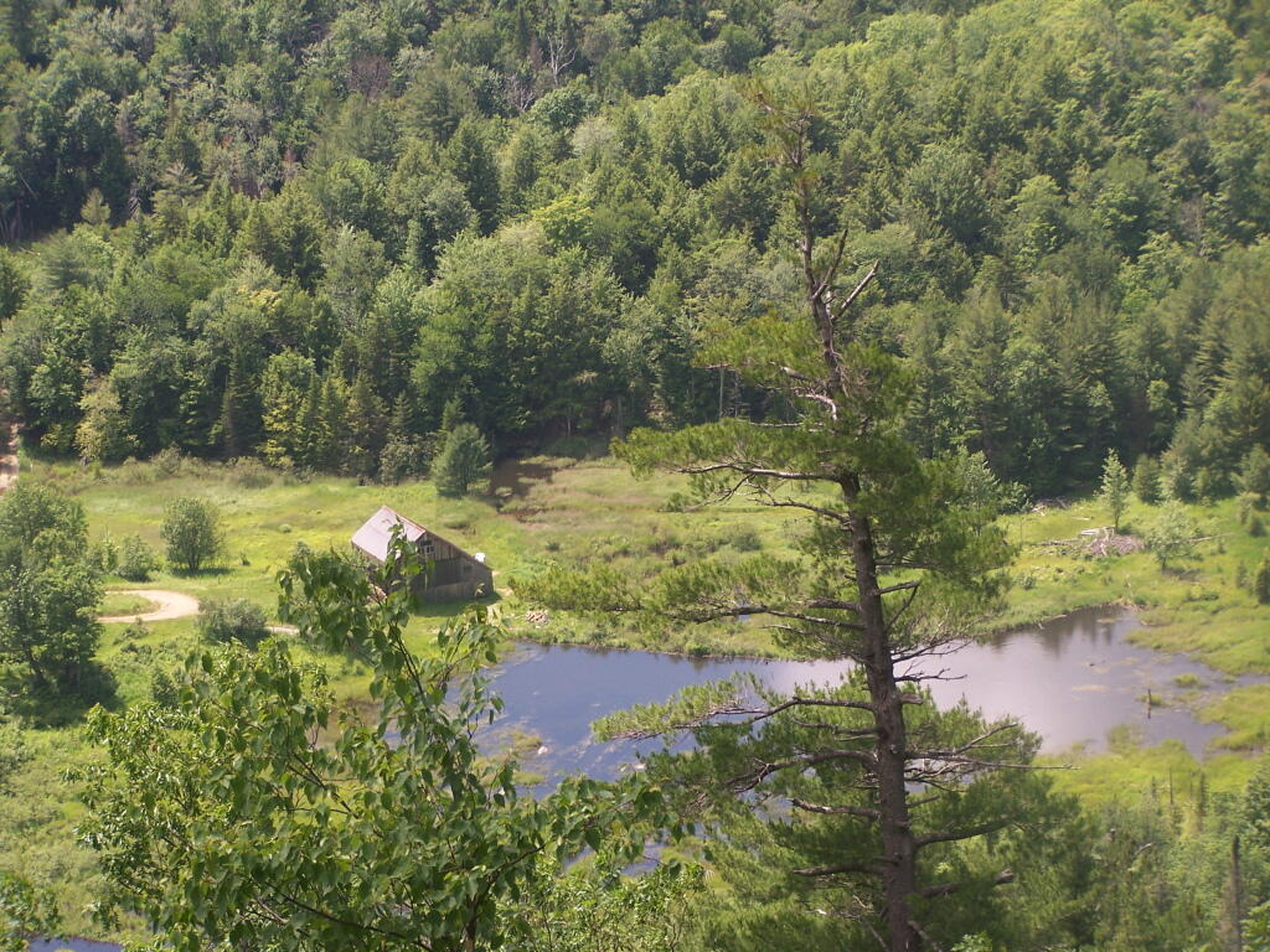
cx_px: 635
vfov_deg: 11.6
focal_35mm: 128
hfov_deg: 15.4
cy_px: 476
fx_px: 4696
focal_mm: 21.2
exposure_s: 1/400
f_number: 3.2
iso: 80
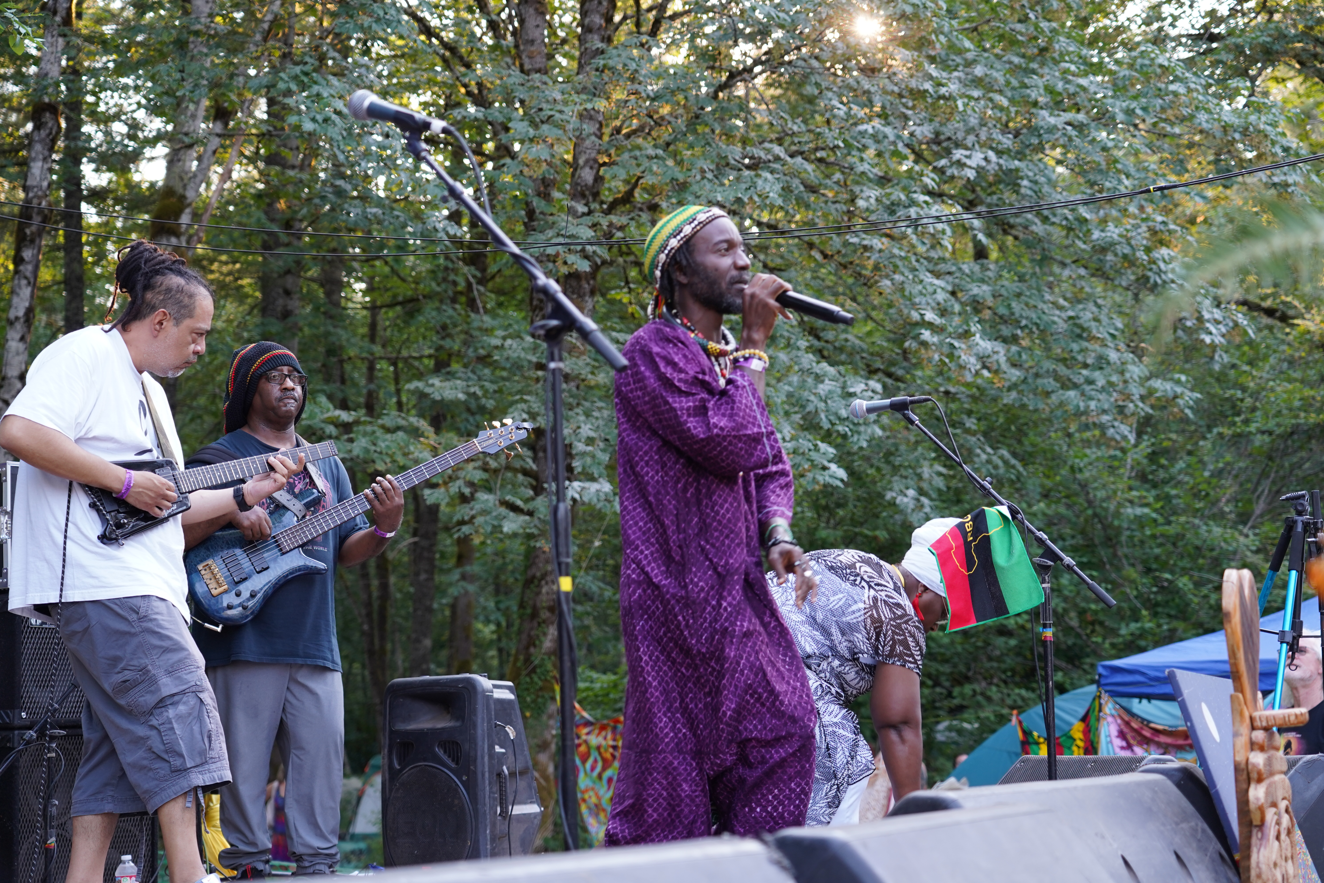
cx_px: 662
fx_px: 2170
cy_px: 442
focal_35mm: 59
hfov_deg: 33.9
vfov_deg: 23.0
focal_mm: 59
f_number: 4
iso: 500
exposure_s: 1/160
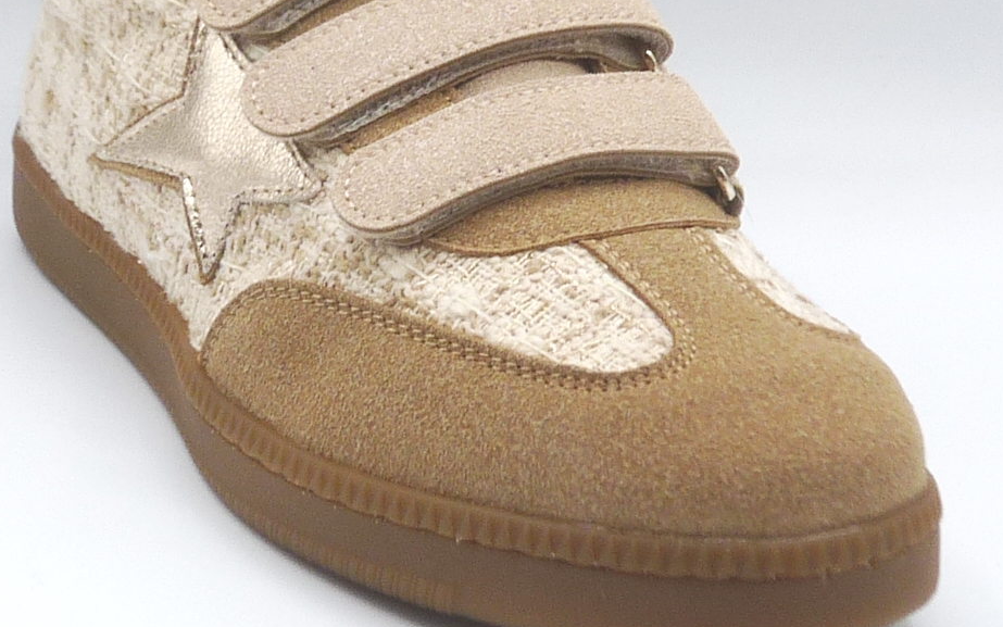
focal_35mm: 90
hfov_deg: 23.0
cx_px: 513
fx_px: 2460
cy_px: 178
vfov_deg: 14.5
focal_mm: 4.8
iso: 100
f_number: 5
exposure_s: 1/200
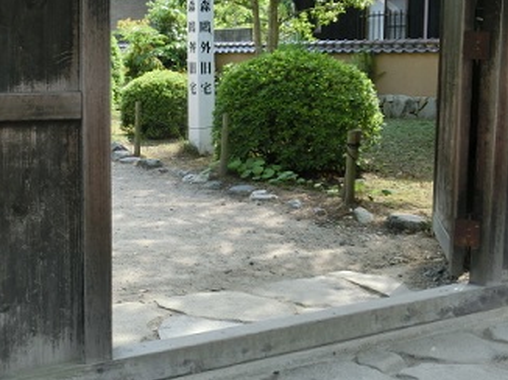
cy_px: 140
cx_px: 159
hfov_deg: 34.6
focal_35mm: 55
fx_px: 807
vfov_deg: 26.4
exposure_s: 1/200
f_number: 3.2
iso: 80
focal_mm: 6.1
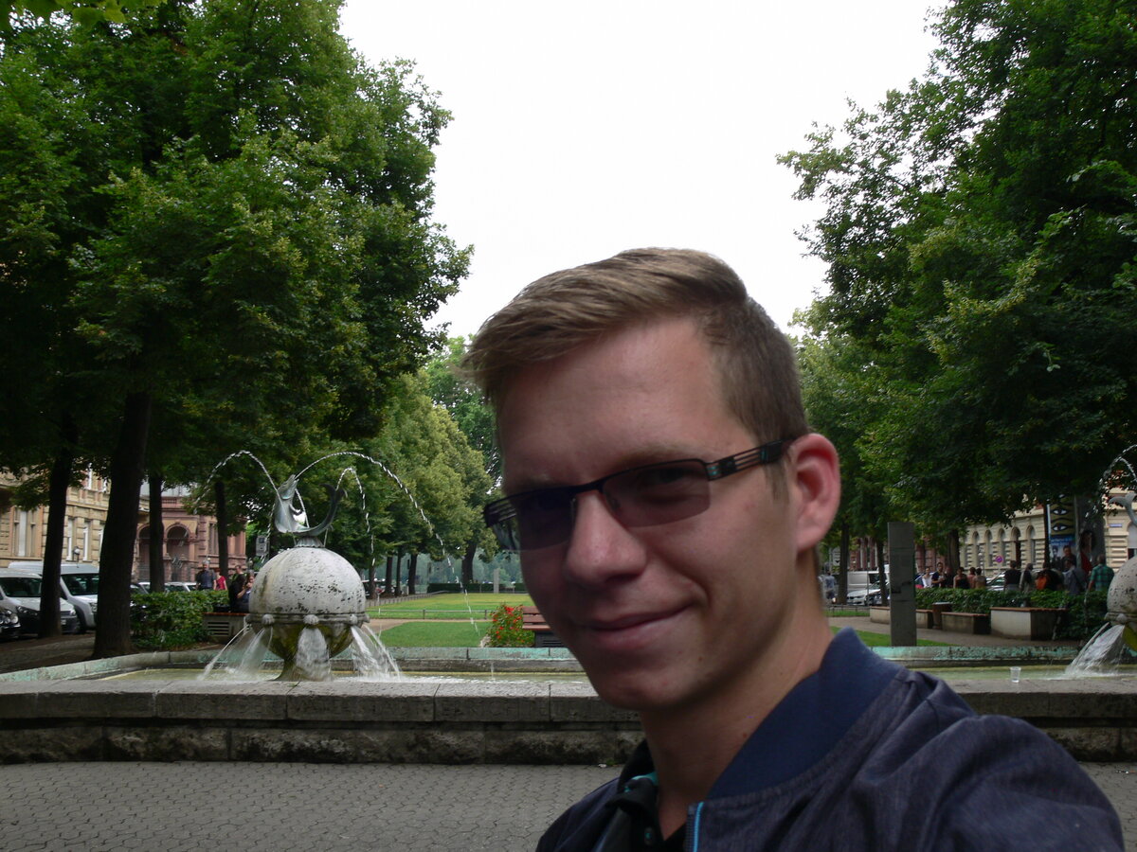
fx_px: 1150
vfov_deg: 40.7
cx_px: 568
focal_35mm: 35
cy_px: 426
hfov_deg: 52.6
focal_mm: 7.4
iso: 80
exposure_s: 1/100
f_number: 5.6
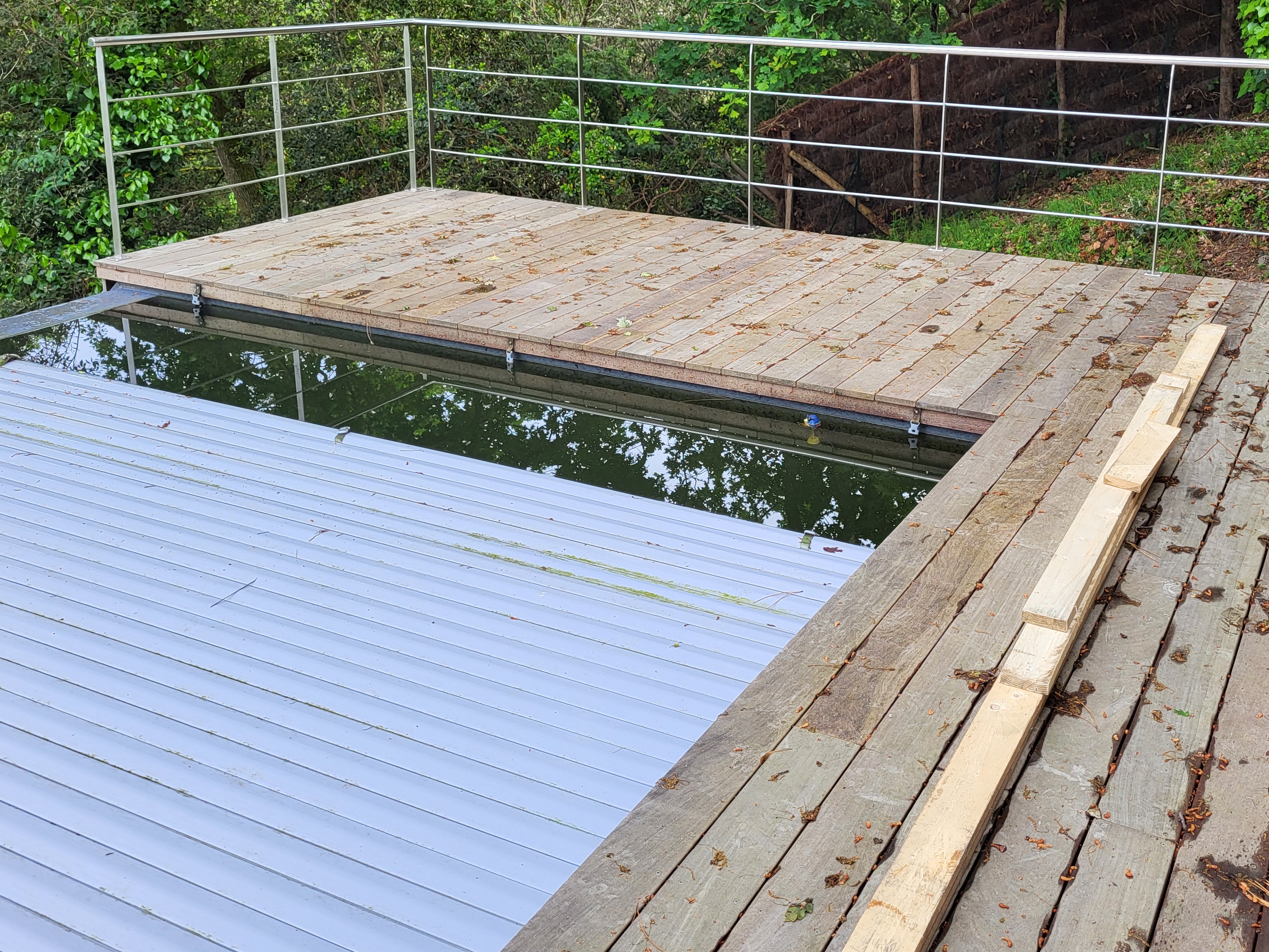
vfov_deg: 39.1
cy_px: 294
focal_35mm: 36
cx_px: 753
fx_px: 1320
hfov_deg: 51.1
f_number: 1.8
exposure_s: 1/338
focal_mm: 5.4
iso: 40
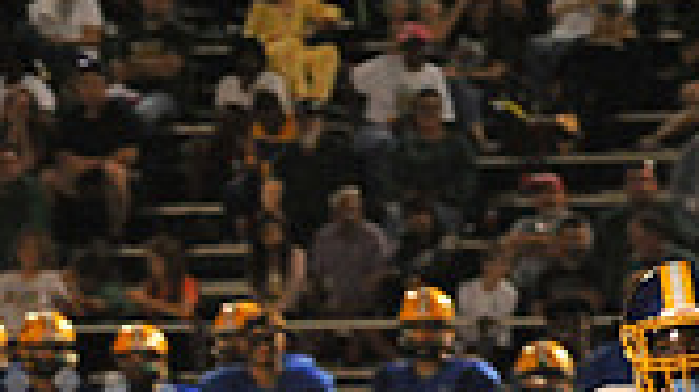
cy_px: 767
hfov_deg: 3.0
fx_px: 13554
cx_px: 59
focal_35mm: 732
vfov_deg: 1.7
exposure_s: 1/200
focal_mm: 200
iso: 6400
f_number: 6.3
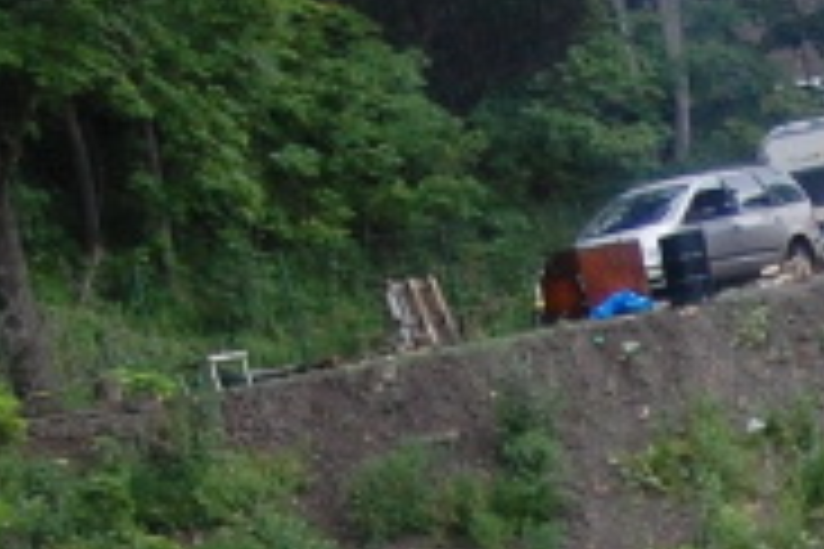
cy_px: 1190
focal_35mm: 288
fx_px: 6591
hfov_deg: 7.0
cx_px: 1531
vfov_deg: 4.7
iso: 720
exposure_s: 1/500
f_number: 4.5
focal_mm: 32
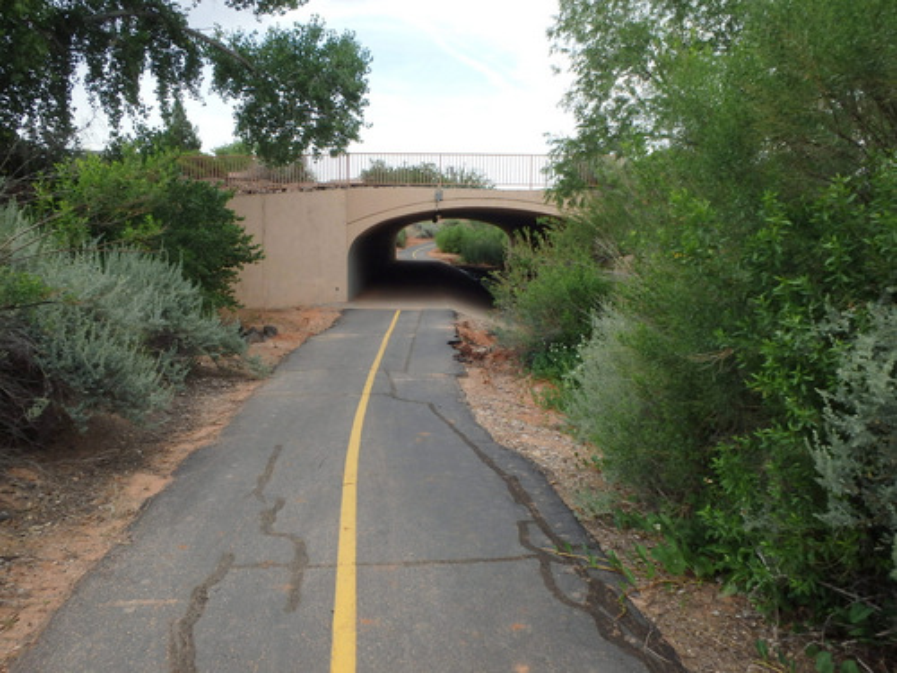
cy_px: 336
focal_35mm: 30
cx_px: 448
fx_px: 777
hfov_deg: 60.0
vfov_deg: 46.8
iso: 125
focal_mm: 5.4
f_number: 4.1
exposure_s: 1/400
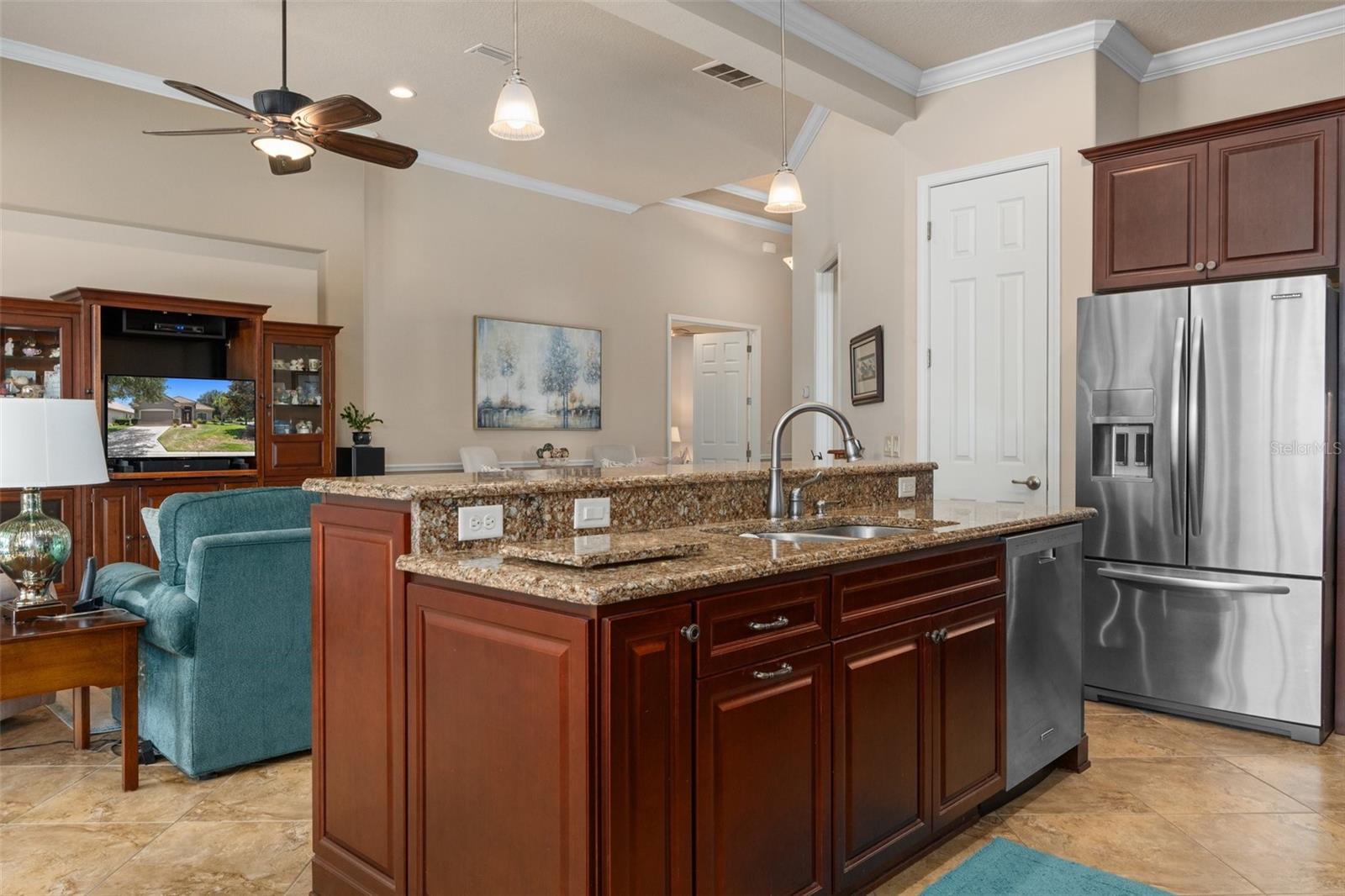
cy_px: 448
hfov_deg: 73.8
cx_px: 672
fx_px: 896
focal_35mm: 24
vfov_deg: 53.1
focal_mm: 16
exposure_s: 1/1.25
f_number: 8
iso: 500
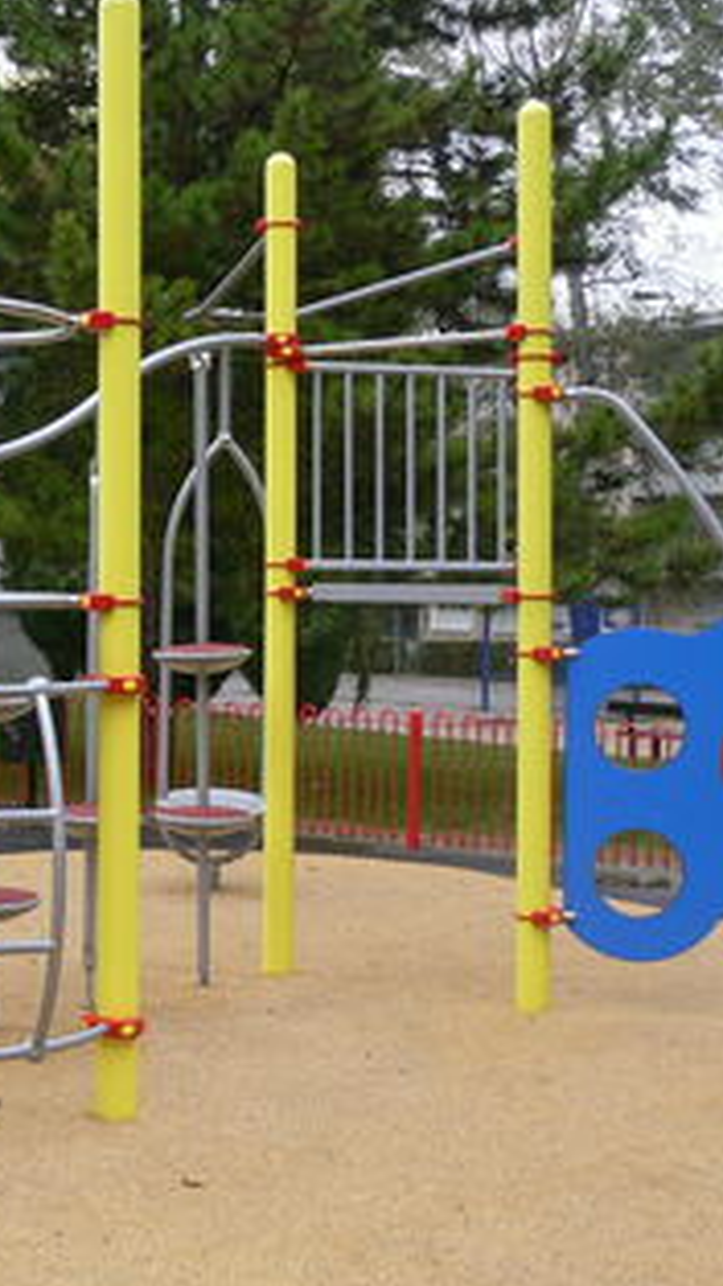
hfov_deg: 18.9
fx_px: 2080
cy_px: 618
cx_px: -86
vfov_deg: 34.4
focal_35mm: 61
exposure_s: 1/100
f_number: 2.8
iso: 100
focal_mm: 5.8
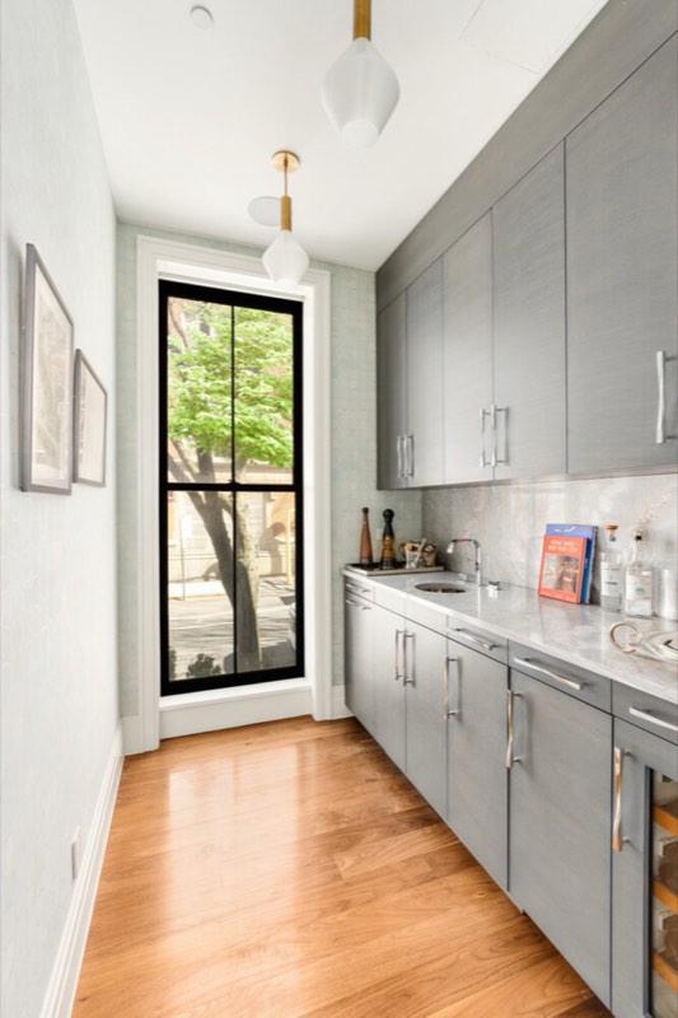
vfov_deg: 95.0
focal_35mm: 16
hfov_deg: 72.0
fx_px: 466
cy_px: 509
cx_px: 339
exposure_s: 1.3
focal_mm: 16.5
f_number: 11
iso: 320
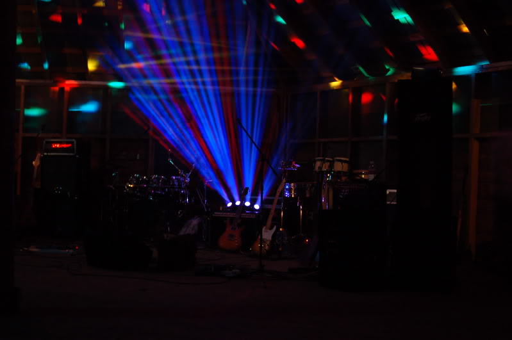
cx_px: 256
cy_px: 170
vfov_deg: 31.8
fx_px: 597
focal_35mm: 42
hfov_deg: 46.4
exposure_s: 1
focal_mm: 28
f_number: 3.3
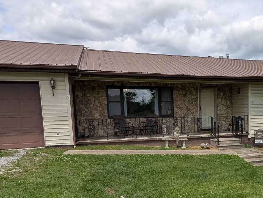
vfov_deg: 43.4
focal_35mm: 32
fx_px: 243
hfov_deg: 54.0
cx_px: 199
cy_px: 137
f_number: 1.7
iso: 50
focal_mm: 2.02
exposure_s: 1/3663
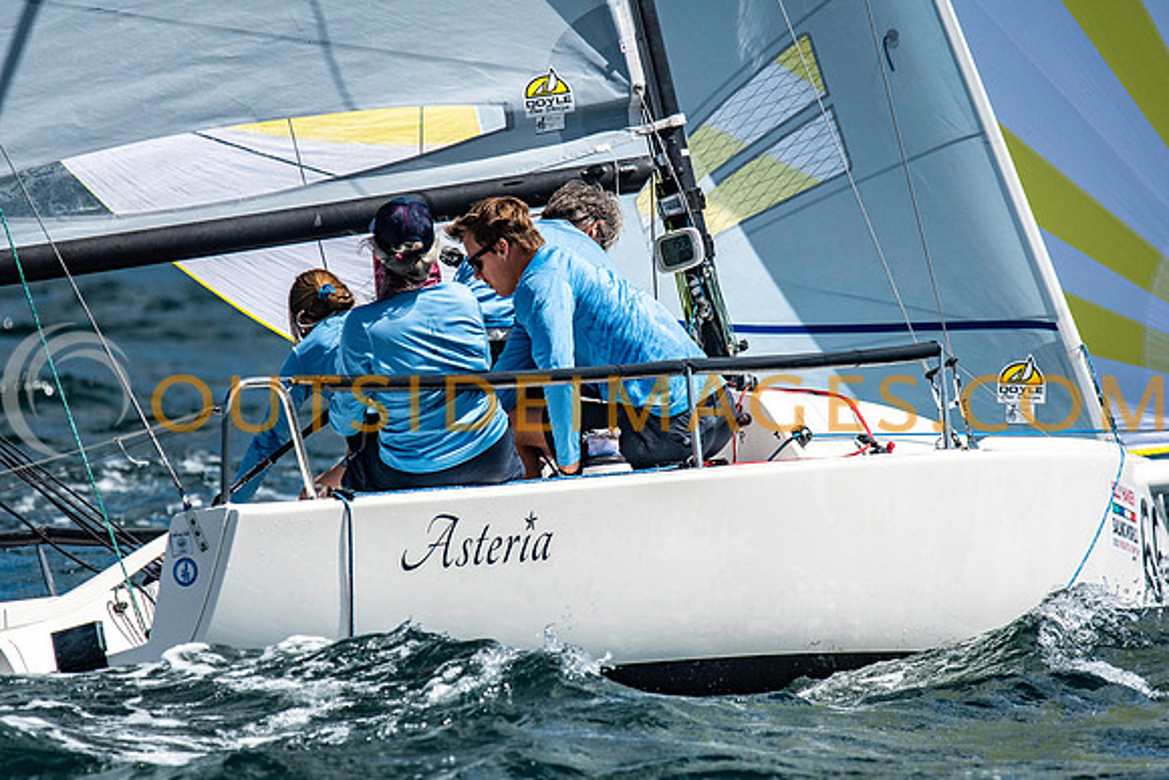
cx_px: 584
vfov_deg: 3.1
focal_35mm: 450
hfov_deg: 4.6
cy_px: 390
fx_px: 14615
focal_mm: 300
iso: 500
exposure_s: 1/8000
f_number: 5
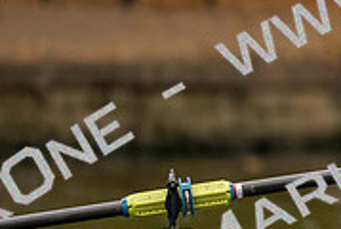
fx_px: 12277
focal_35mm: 1294
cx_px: 451
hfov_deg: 1.6
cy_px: 81
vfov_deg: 1.1
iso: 2500
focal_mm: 400
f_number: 4.5
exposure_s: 1/2500
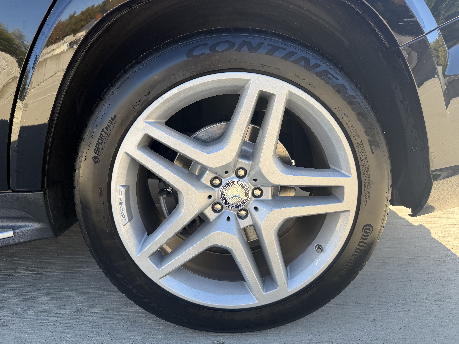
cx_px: 230
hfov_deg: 71.6
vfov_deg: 56.8
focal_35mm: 24
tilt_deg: -15.2
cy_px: 172
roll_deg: -0.9
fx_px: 318
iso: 80
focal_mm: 6.76
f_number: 1.78
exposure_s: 1/617
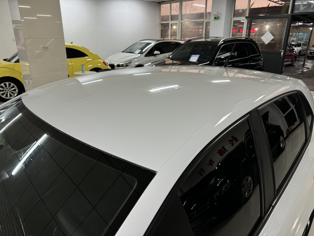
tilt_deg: -20.1
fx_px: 218
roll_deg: -0.7
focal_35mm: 24
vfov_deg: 56.8
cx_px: 157
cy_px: 118
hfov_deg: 71.6
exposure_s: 1/121
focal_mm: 6.76
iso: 100
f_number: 1.78
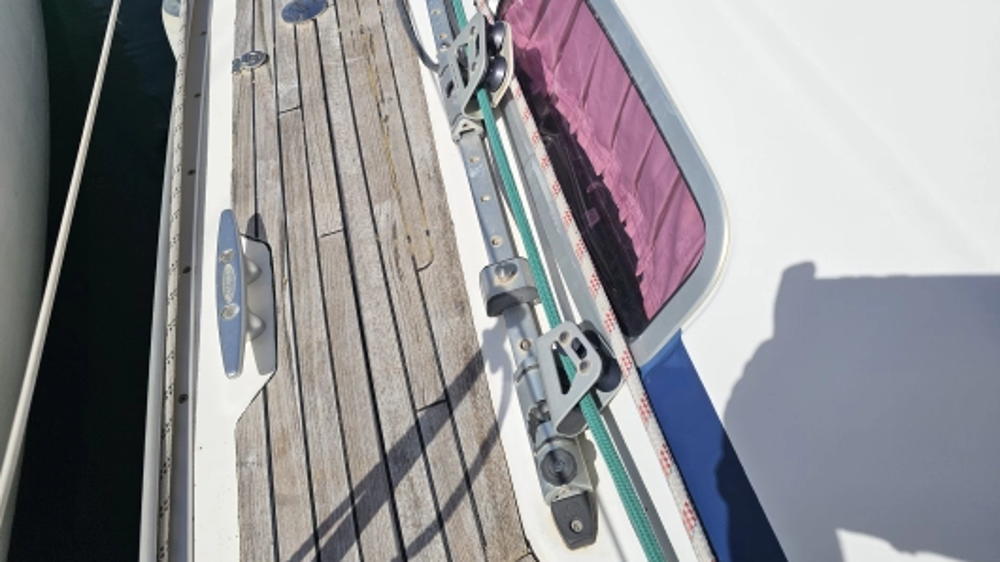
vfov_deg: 44.2
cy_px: 235
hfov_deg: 71.9
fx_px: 689
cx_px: 517
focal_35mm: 26
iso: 10
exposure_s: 1/2365
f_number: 1.7
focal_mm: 6.3
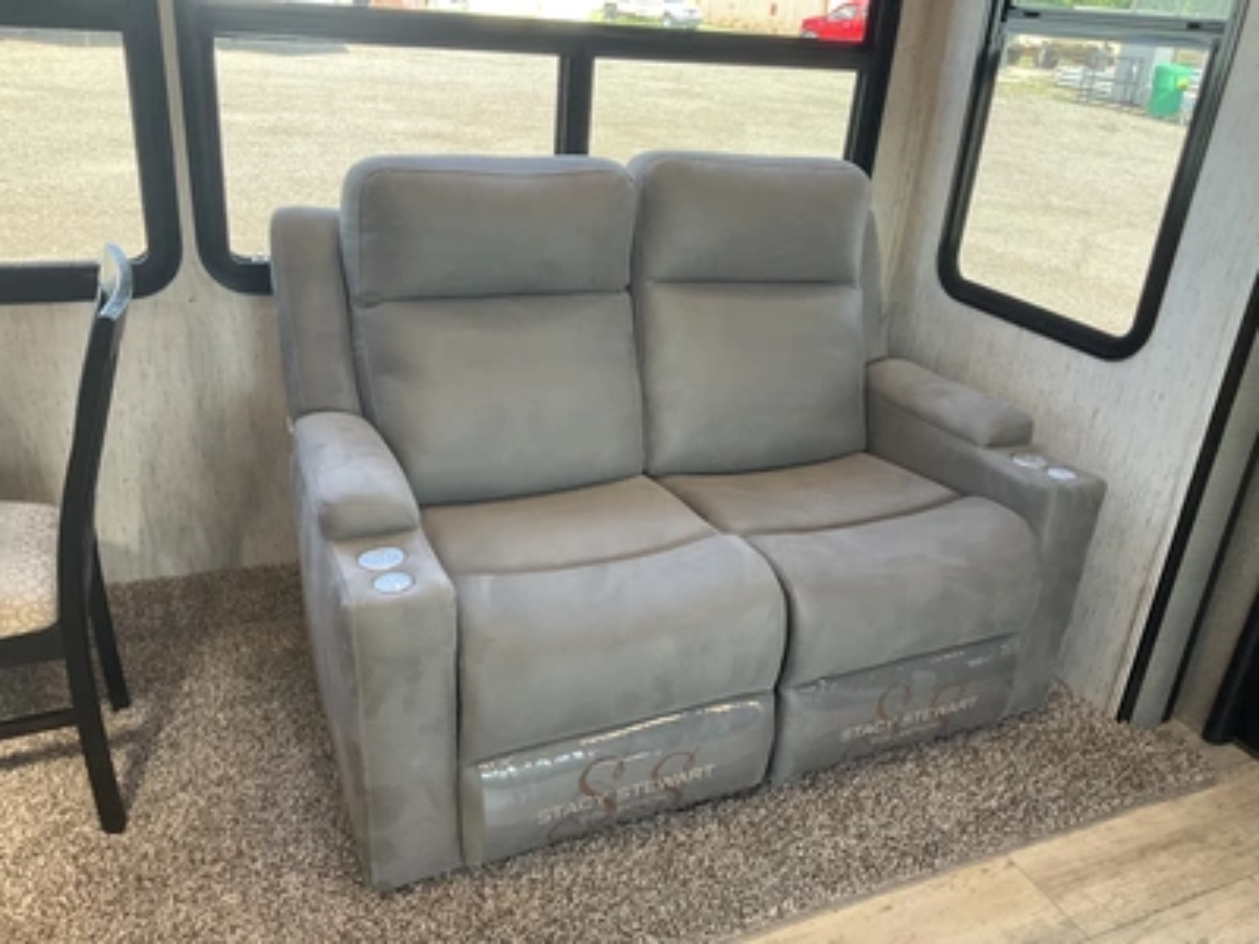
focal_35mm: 29
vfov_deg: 48.2
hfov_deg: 61.7
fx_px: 1055
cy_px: 472
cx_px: 630
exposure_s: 1/50
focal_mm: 3
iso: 80
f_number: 1.8
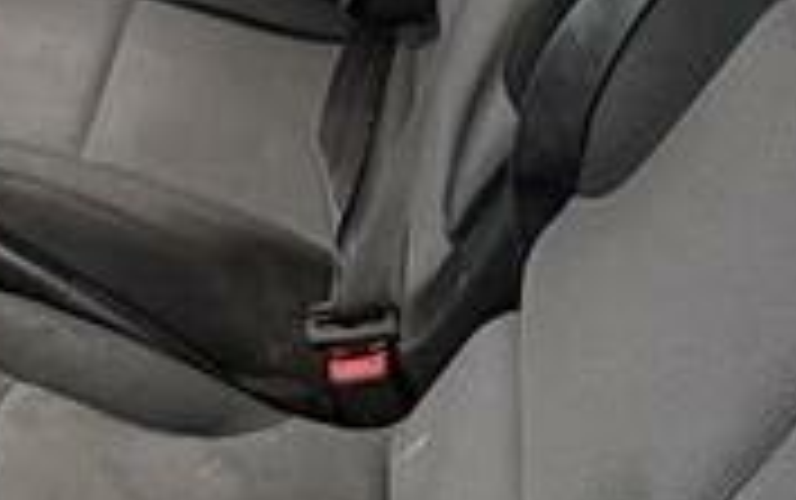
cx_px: 4
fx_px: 1629
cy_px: -311
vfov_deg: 15.6
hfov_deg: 26.1
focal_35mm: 75
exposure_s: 1/179
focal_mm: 2.22
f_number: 2.2
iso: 64
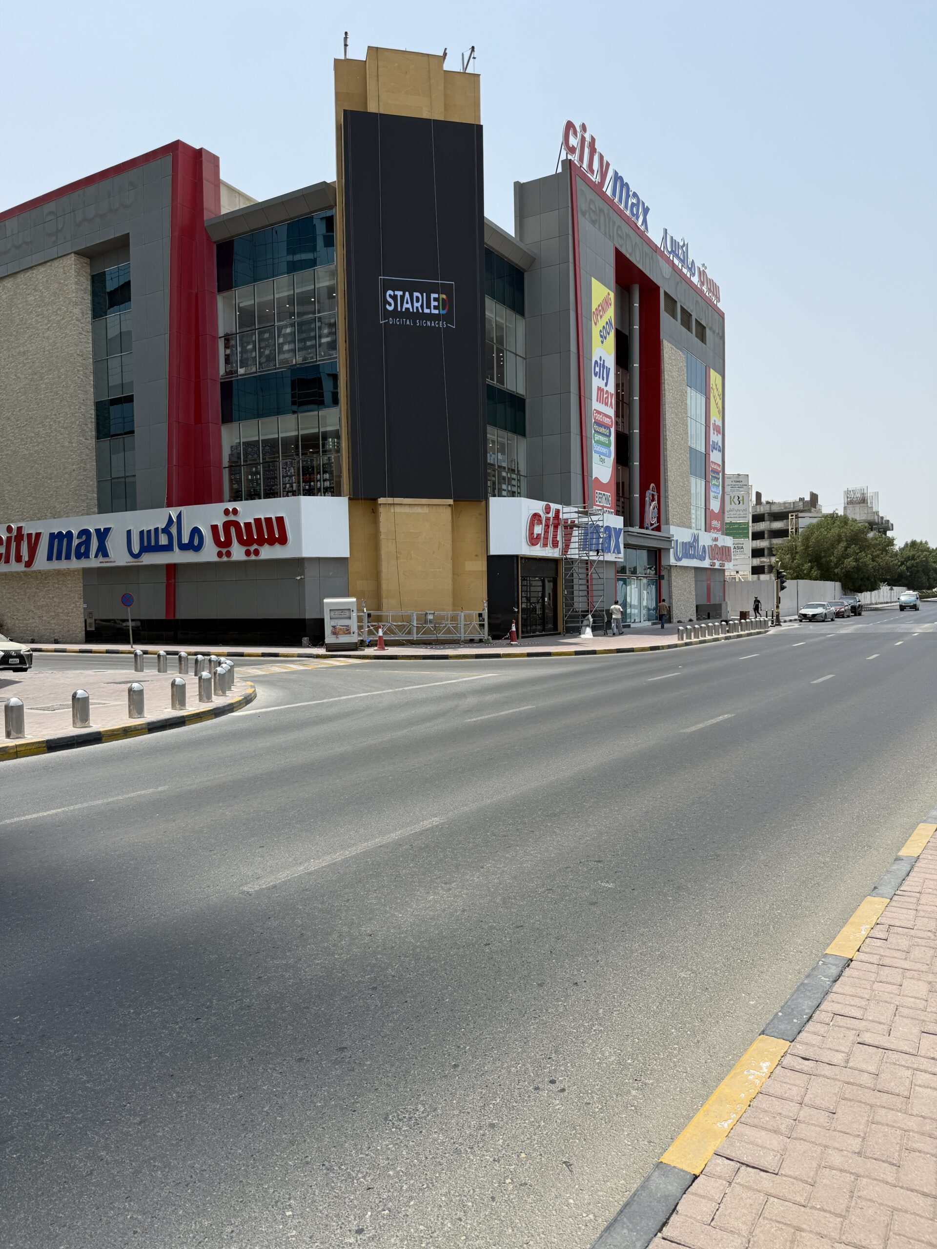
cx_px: 468
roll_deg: +0.2
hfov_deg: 56.8
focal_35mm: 24
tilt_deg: -2.2
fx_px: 866
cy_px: 624
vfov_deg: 71.6
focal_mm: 6.76
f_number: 1.78
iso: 80
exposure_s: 1/4673
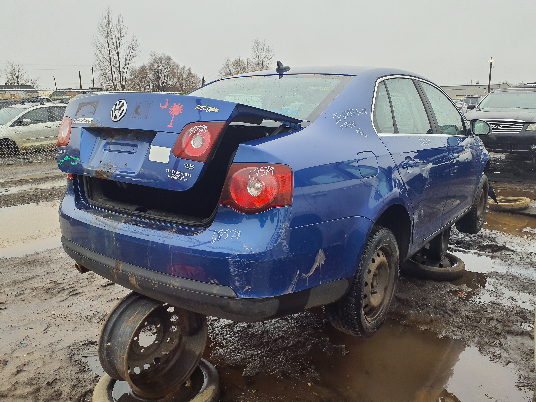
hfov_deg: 65.3
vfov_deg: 51.4
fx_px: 418
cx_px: 268
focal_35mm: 27
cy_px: 201
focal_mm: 3.58
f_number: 1.9
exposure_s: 1/413
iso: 40
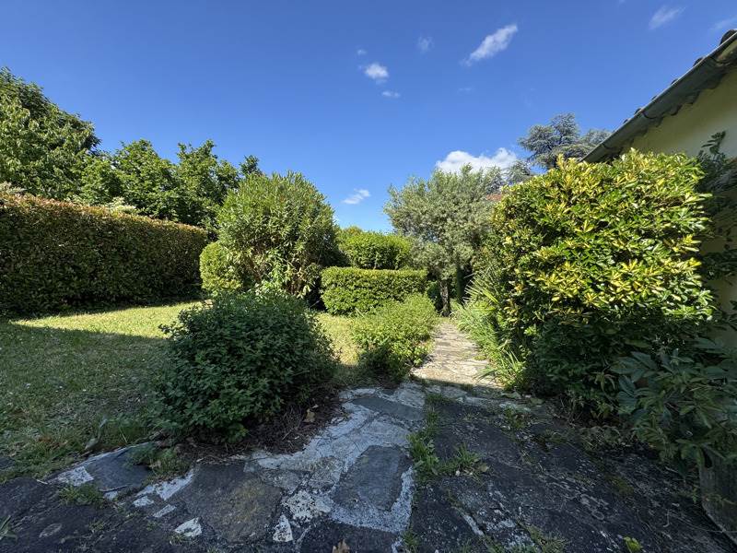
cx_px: 368
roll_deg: -1.1
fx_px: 298
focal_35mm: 14
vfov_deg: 85.7
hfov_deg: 102.1
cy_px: 276
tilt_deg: -2.7
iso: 40
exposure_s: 1/804
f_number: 2.2
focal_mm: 2.22
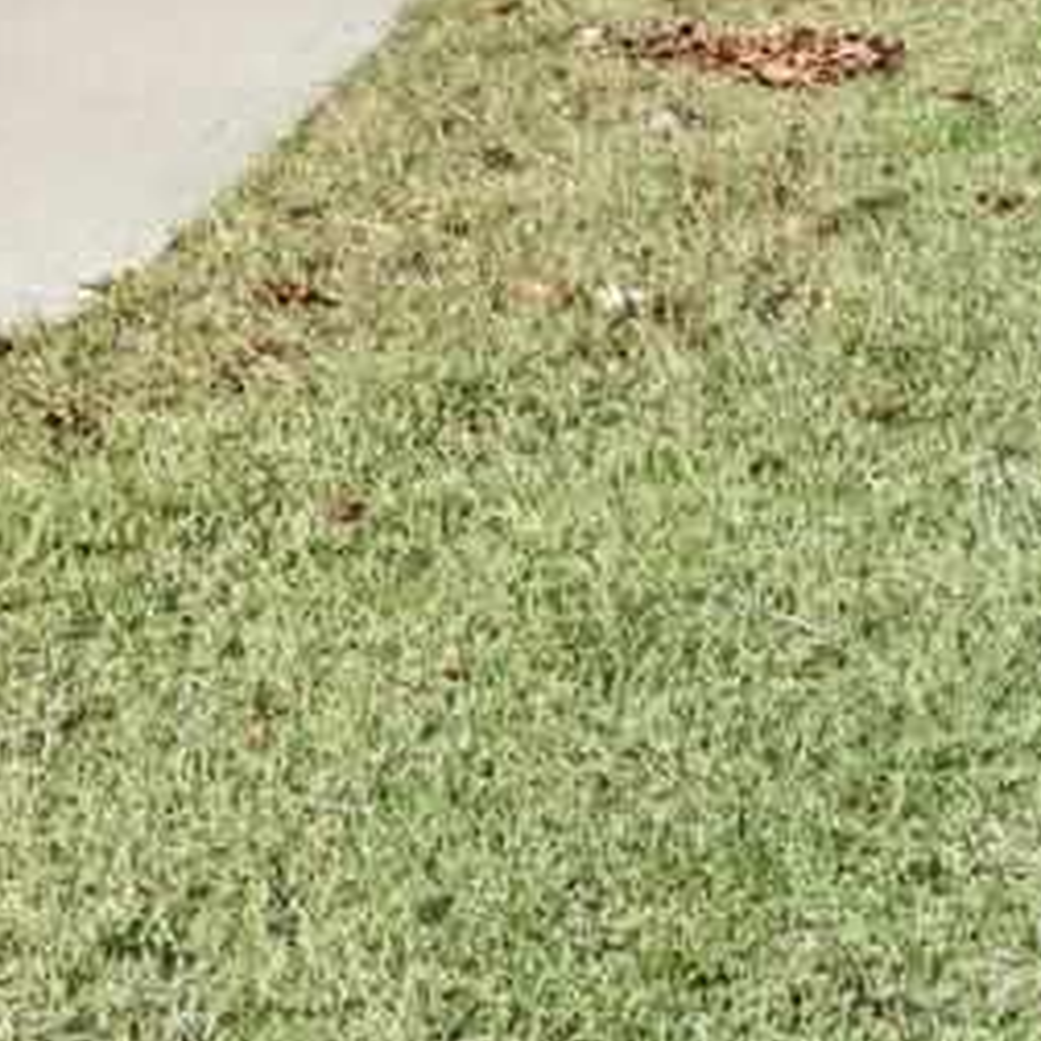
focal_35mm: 139
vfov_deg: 11.9
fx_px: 4737
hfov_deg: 11.2
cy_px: -568
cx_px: -1136
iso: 200
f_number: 6.3
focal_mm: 11
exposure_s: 1/250
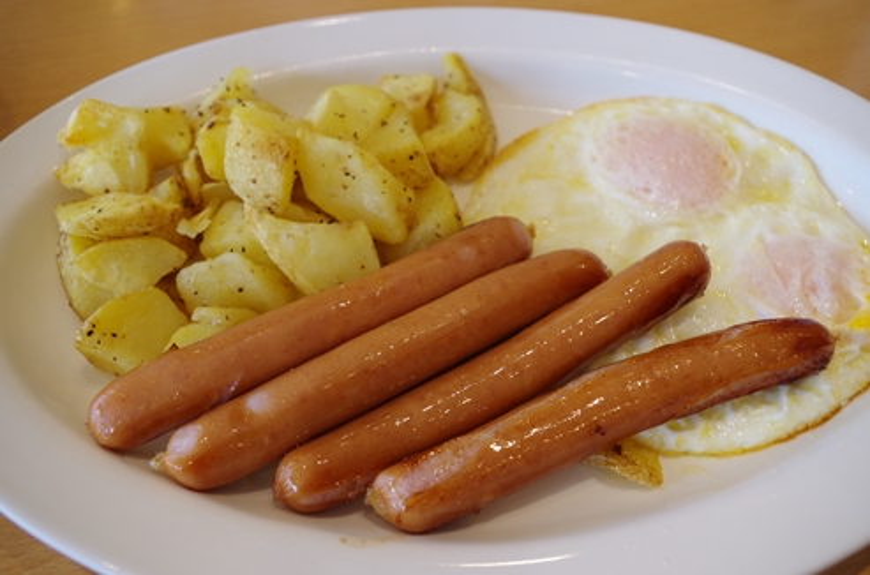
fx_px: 768
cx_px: 435
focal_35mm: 32
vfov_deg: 41.0
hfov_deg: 59.0
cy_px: 288
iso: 400
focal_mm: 21.25
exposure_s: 1/50
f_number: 5
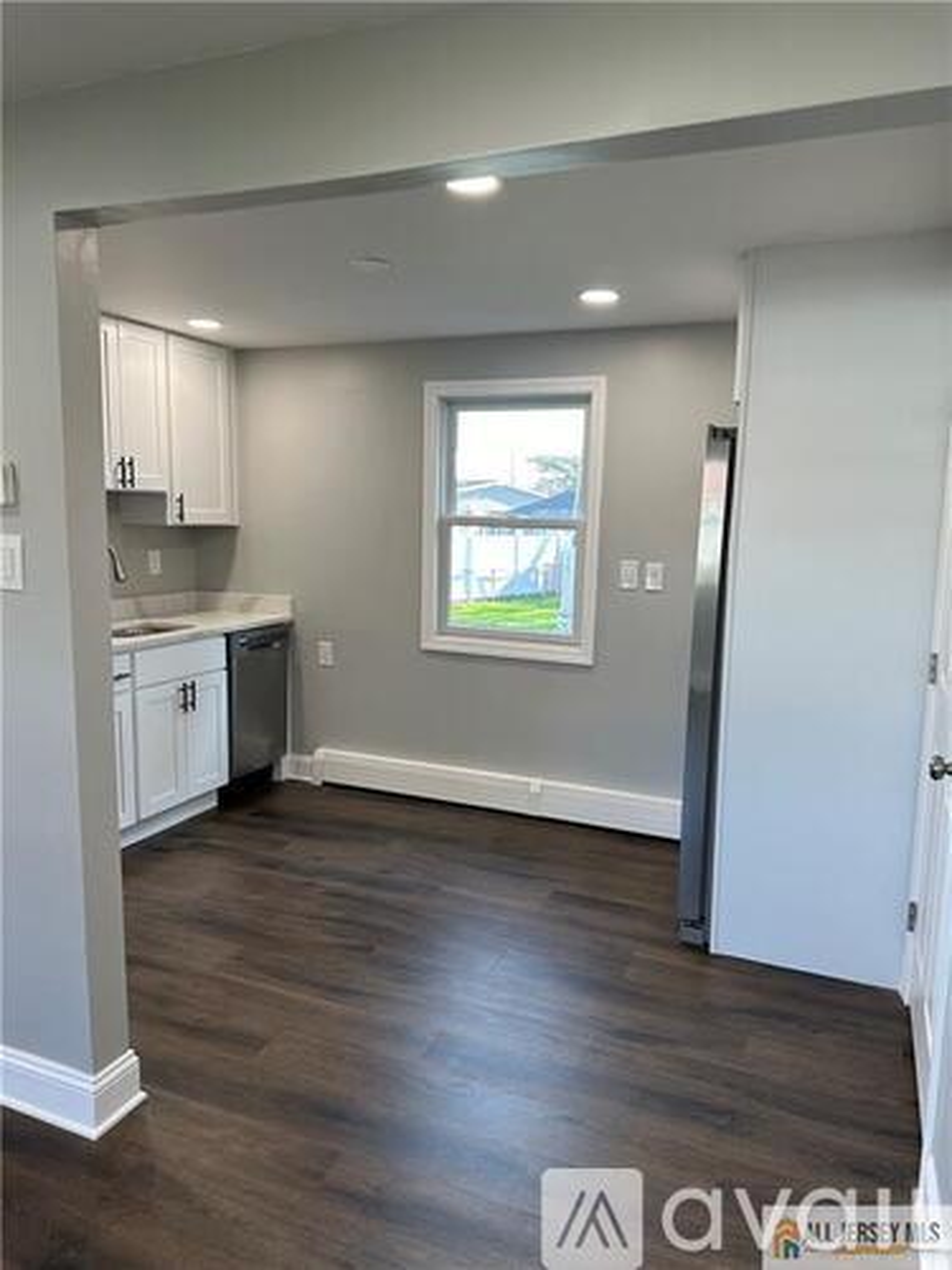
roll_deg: -0.8
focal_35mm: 24
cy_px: 635
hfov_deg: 56.8
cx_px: 476
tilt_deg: -7.7
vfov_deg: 71.6
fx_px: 880
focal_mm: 6.86
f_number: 1.78
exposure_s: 1/120
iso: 100
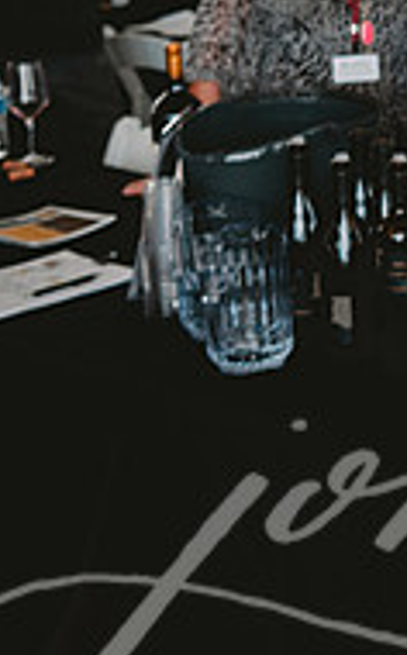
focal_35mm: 106
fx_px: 1890
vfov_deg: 19.4
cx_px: 862
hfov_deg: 11.0
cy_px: 107
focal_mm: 34
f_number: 3.5
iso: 250
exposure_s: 1/200
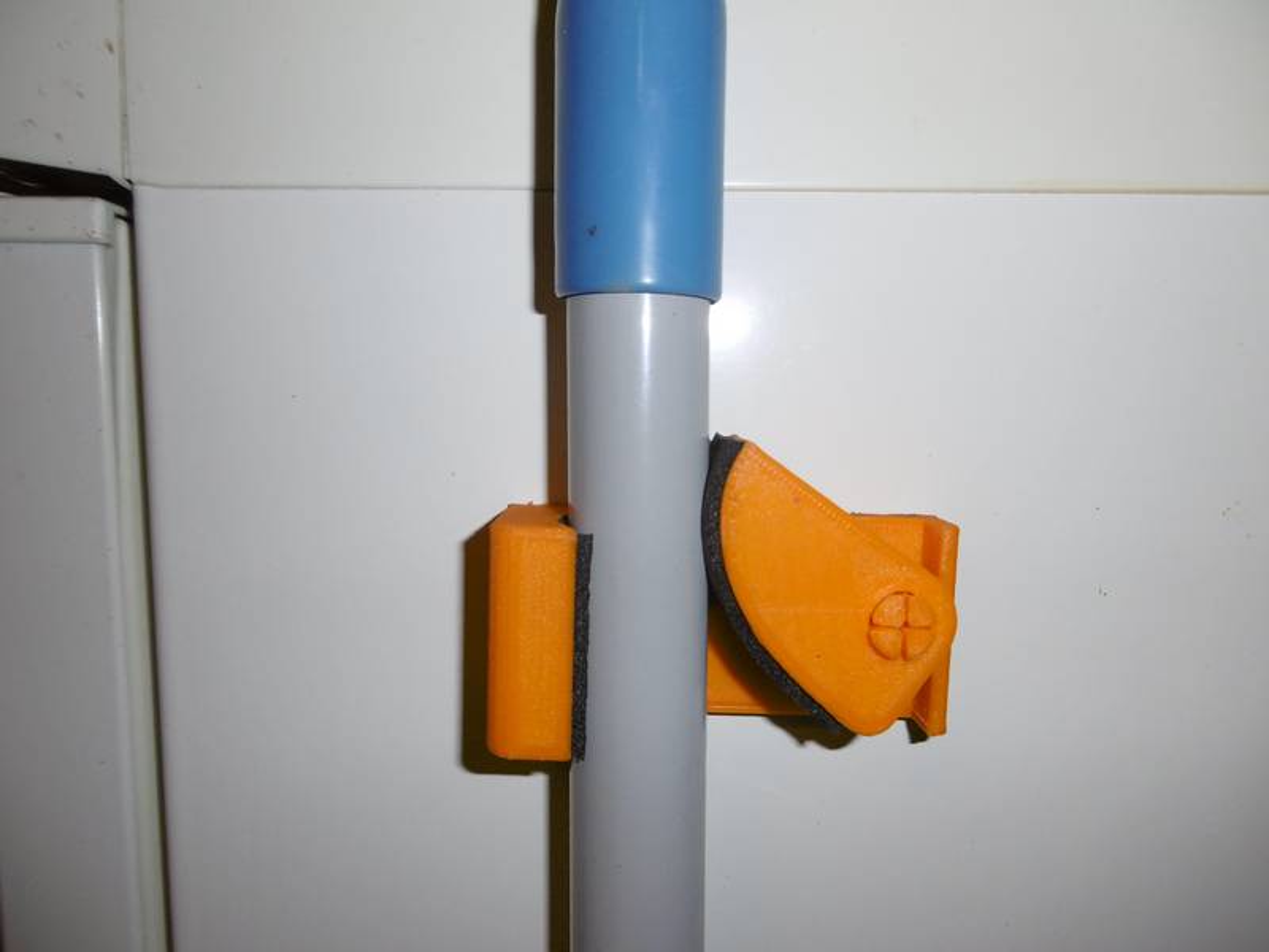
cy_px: 476
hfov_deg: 71.6
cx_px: 634
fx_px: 880
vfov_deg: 56.8
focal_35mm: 24
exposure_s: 1/125
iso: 100
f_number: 7.8
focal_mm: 4.3
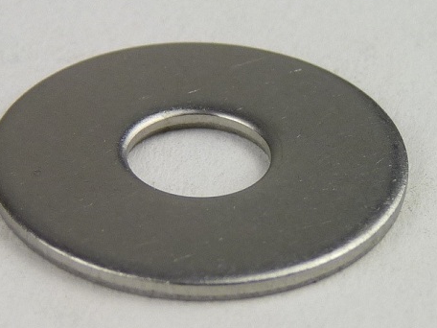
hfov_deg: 33.8
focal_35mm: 57
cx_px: 205
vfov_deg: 25.7
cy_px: 173
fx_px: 720
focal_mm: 9.2
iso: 80
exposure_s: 1/125
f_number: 3.2
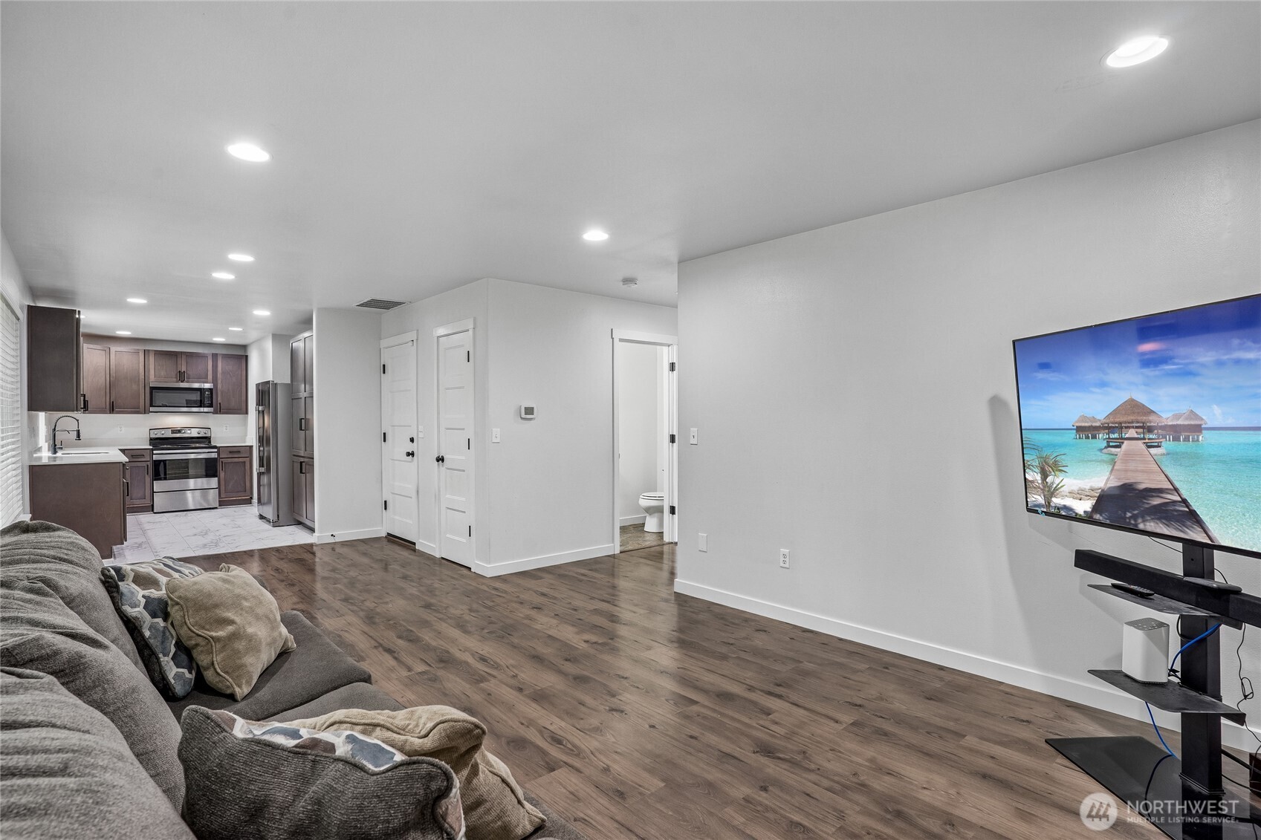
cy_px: 420
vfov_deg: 70.4
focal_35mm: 17
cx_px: 630
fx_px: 595
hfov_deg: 93.3
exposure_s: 1/8
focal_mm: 17
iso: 400
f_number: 8
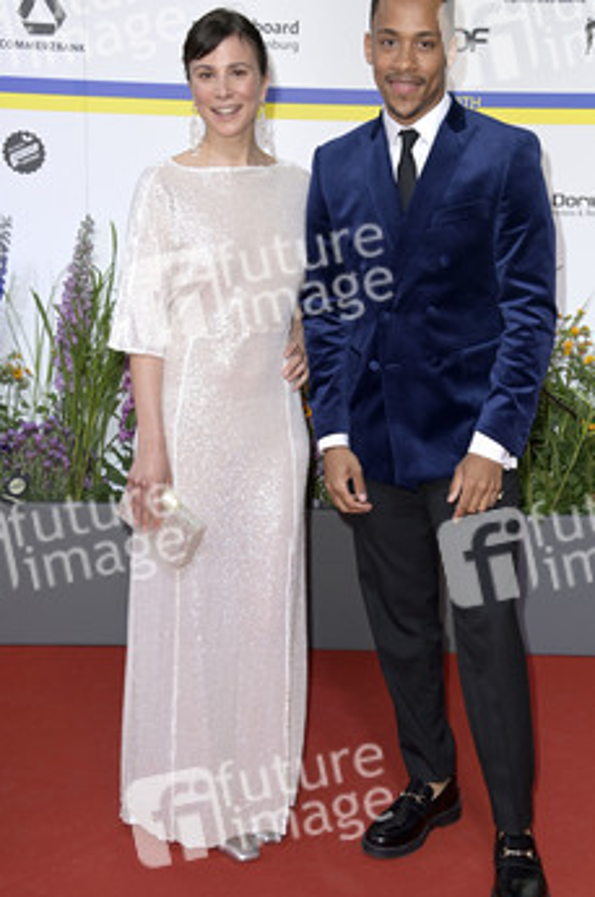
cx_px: 335
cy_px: 416
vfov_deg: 31.0
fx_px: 1616
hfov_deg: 20.8
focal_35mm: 65
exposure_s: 1/250
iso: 640
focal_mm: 56
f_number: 6.3
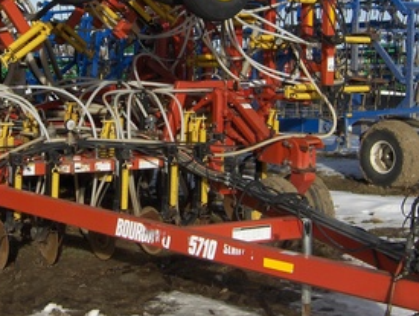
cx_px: 98
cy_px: 44
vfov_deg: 21.0
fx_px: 836
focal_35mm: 69
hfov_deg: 27.7
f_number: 5.5
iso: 100
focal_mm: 7.5
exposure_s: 1/637
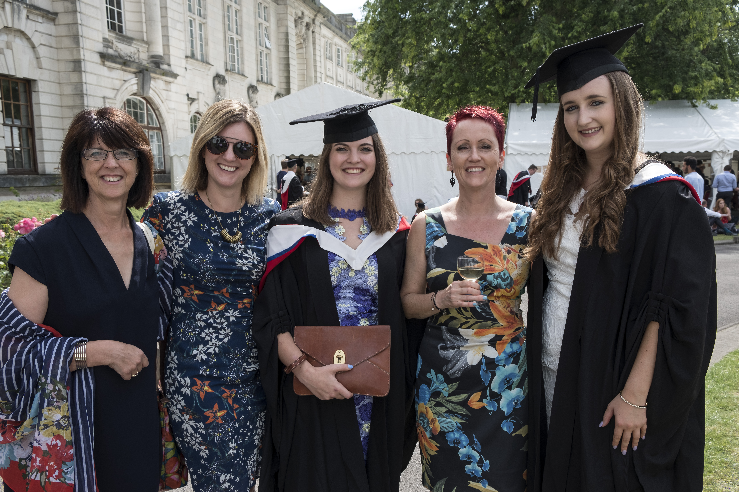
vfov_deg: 41.1
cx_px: 370
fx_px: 657
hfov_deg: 58.7
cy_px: 246
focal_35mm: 32
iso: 200
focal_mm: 21.4
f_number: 6.4
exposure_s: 1/320
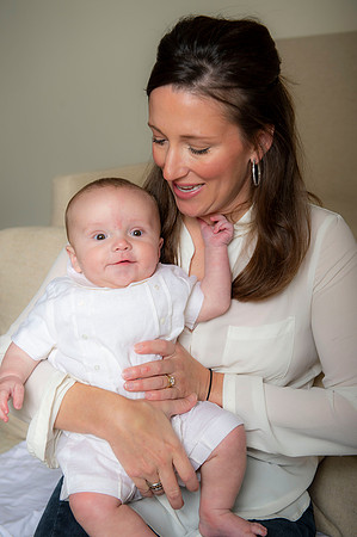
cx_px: 178
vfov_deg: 35.7
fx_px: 835
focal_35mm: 56
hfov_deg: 24.1
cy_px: 268
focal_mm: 56
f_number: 5
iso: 200
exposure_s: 1/200
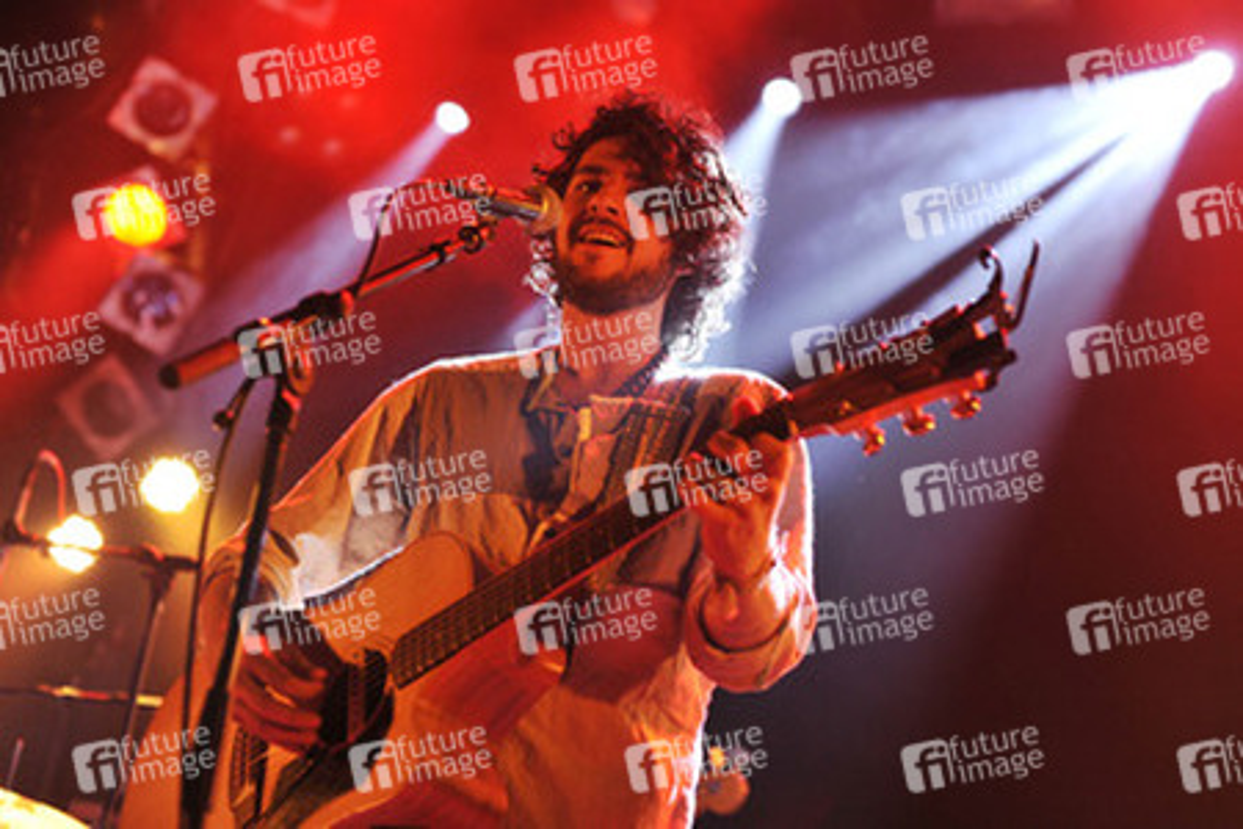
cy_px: 414
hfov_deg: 39.6
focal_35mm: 50
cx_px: 622
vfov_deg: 27.0
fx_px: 1726
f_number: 2.8
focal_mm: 50
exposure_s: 1/160
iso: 1600
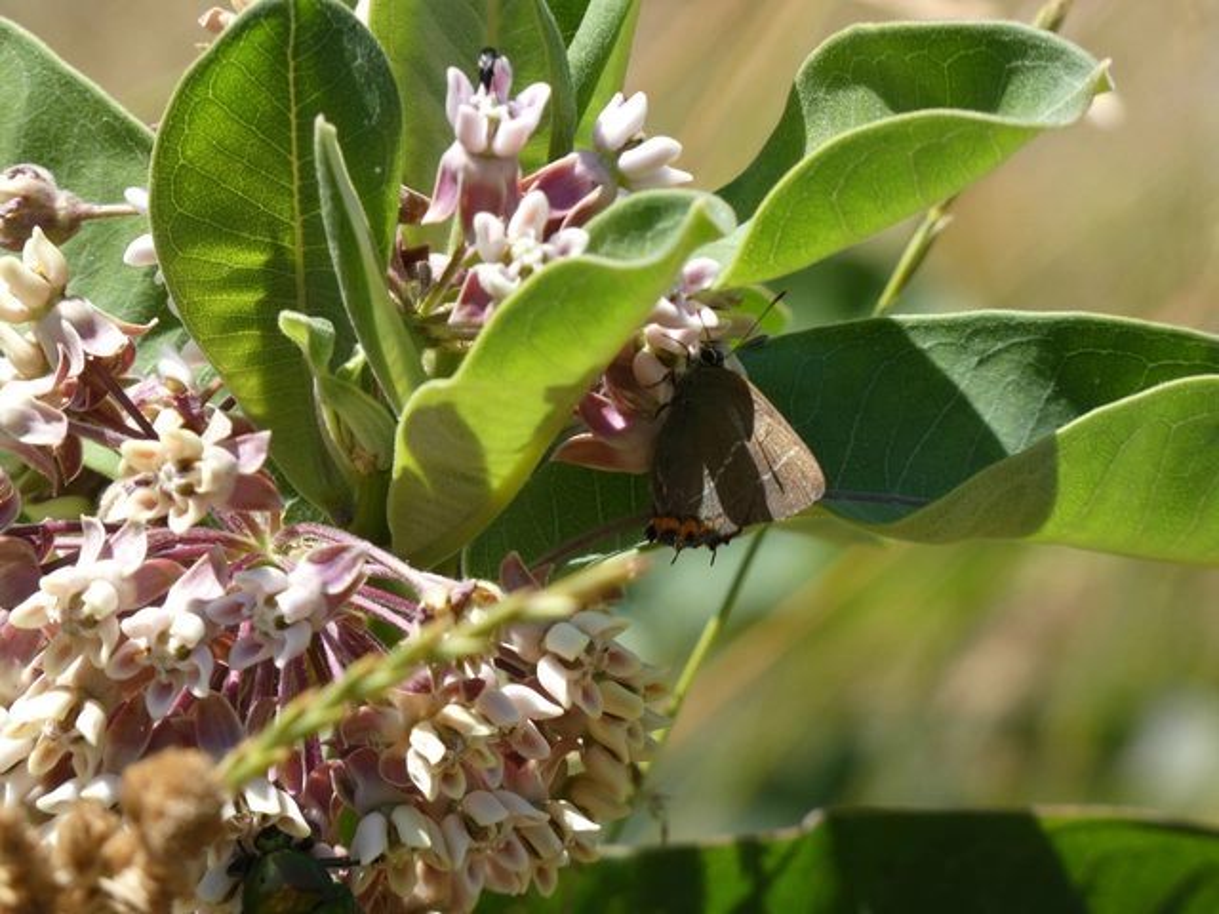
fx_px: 18136
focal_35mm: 515
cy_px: 457
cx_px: 610
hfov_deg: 3.8
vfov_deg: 2.9
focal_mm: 92.3
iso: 80
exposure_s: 1/200
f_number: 5.6
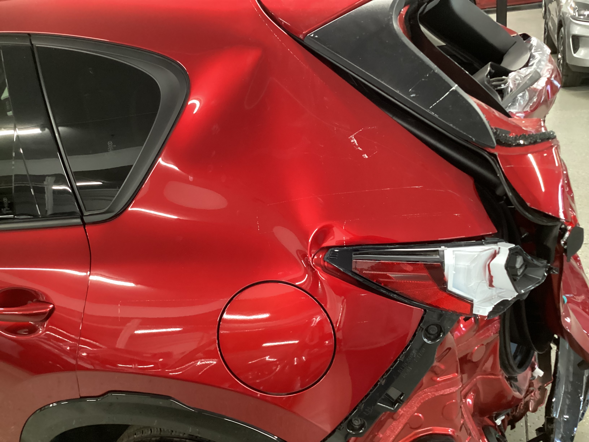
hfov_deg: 58.4
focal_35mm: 31
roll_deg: +8.3
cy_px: 221
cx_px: 294
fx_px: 527
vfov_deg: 45.4
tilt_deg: -24.5
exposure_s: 1/25
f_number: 2.4
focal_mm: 3.3
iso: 500
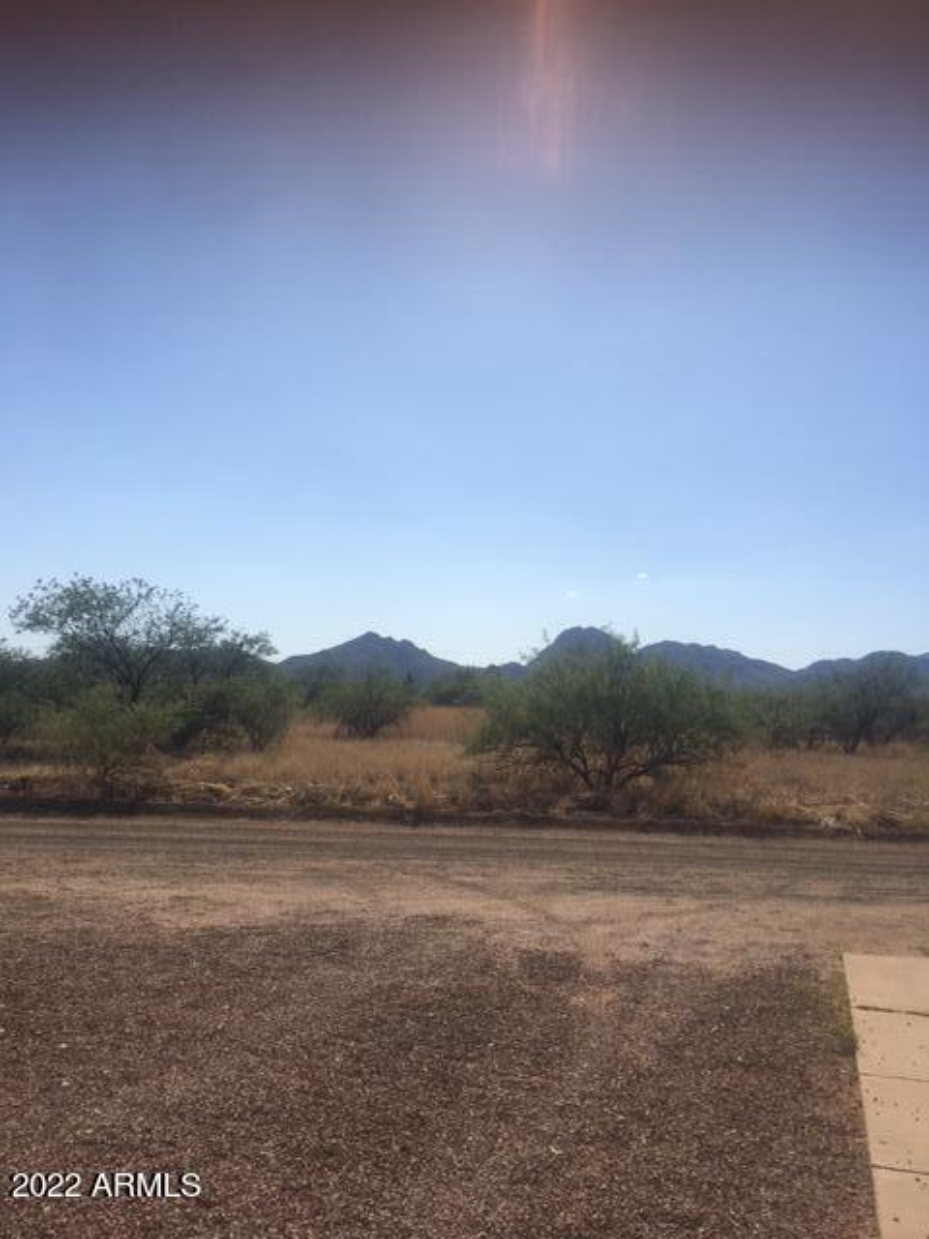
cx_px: 464
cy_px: 620
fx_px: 1038
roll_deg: -1.1
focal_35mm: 29
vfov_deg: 61.7
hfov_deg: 48.2
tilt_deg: +6.0
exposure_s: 1/3344
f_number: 2.2
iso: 25
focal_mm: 4.15
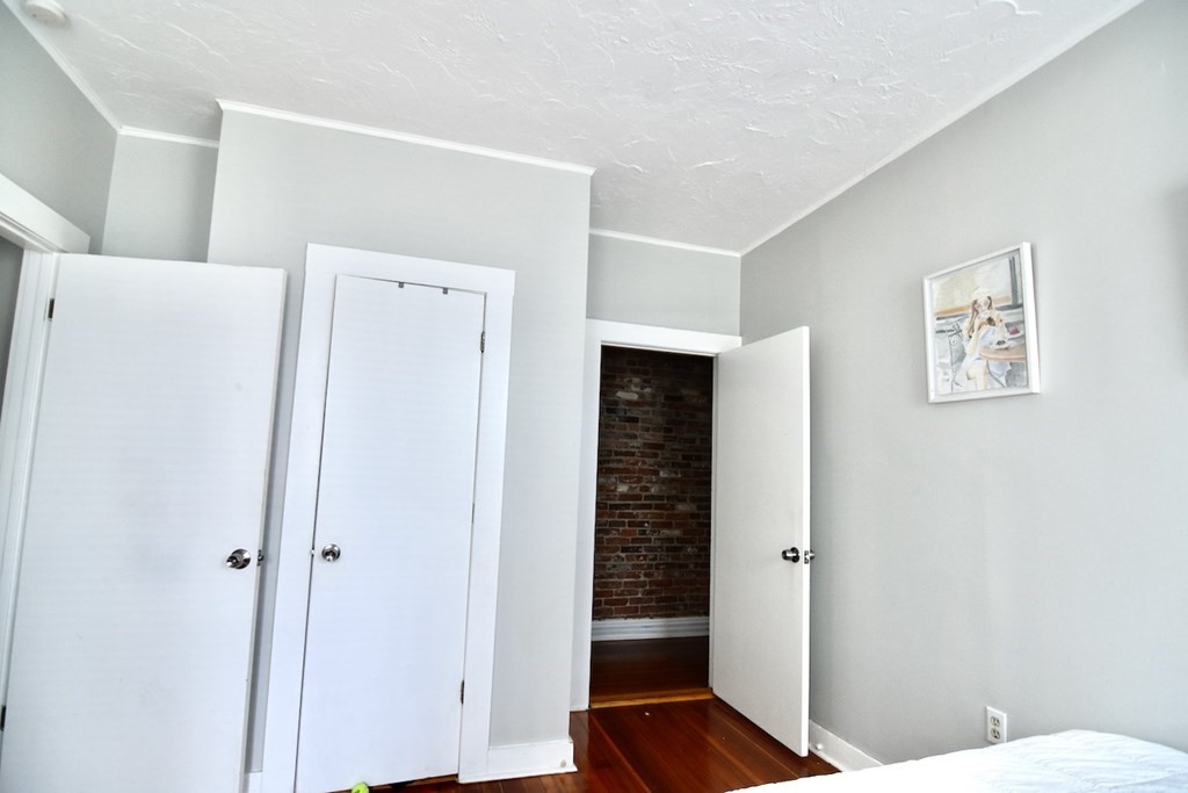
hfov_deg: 95.0
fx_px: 545
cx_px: 594
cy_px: 396
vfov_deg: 72.1
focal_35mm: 16
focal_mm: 11
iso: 800
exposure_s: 1/60
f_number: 4
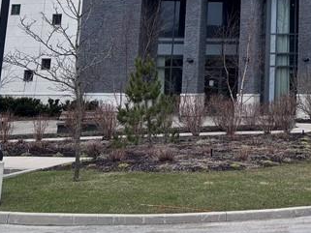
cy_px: -135
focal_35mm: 83
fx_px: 746
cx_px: 335
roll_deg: -0.2
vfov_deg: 16.0
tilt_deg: +15.3
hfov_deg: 22.3
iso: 50
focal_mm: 5.96
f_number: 1.6
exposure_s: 1/2571
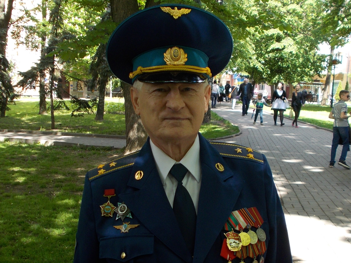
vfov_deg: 53.1
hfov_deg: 67.3
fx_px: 264
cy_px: 132
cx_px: 176
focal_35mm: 26
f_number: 3.2
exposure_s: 1/100
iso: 80
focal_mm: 4.6
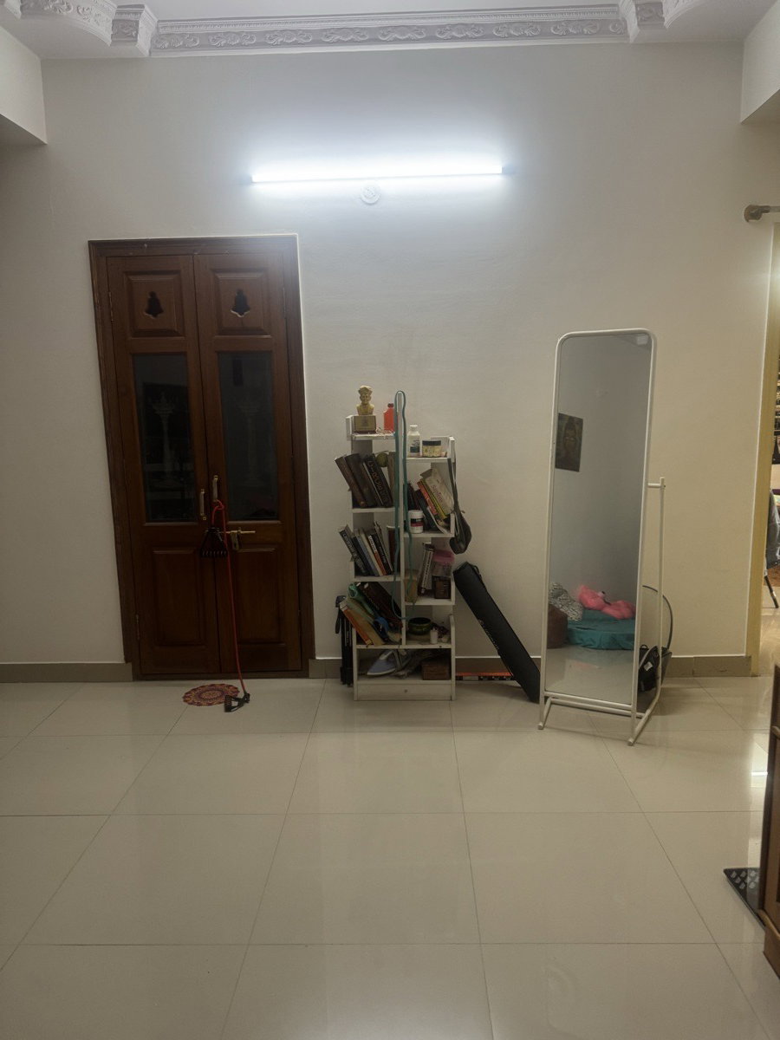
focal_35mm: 24
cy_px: 520
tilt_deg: -6.1
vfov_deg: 71.6
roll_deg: +0.1
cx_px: 390
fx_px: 721
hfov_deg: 56.8
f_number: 1.78
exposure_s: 1/50
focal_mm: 6.76
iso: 200
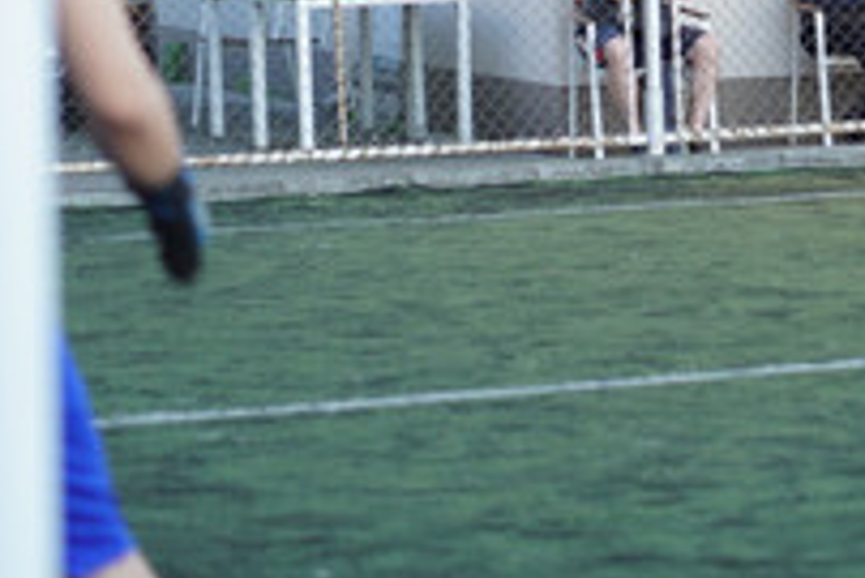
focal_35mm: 210
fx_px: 5049
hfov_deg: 9.7
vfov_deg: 6.5
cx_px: 891
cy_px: -66
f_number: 2
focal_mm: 85
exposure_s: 1/1250
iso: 800
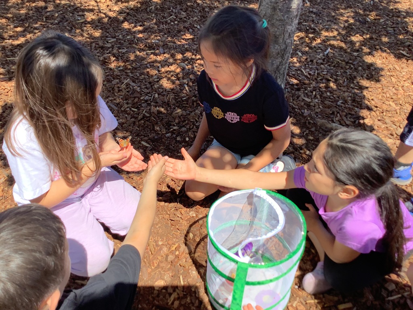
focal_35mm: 31
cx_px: 206
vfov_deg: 45.4
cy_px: 155
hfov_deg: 58.4
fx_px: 370
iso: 25
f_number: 2.4
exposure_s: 1/302
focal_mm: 3.3
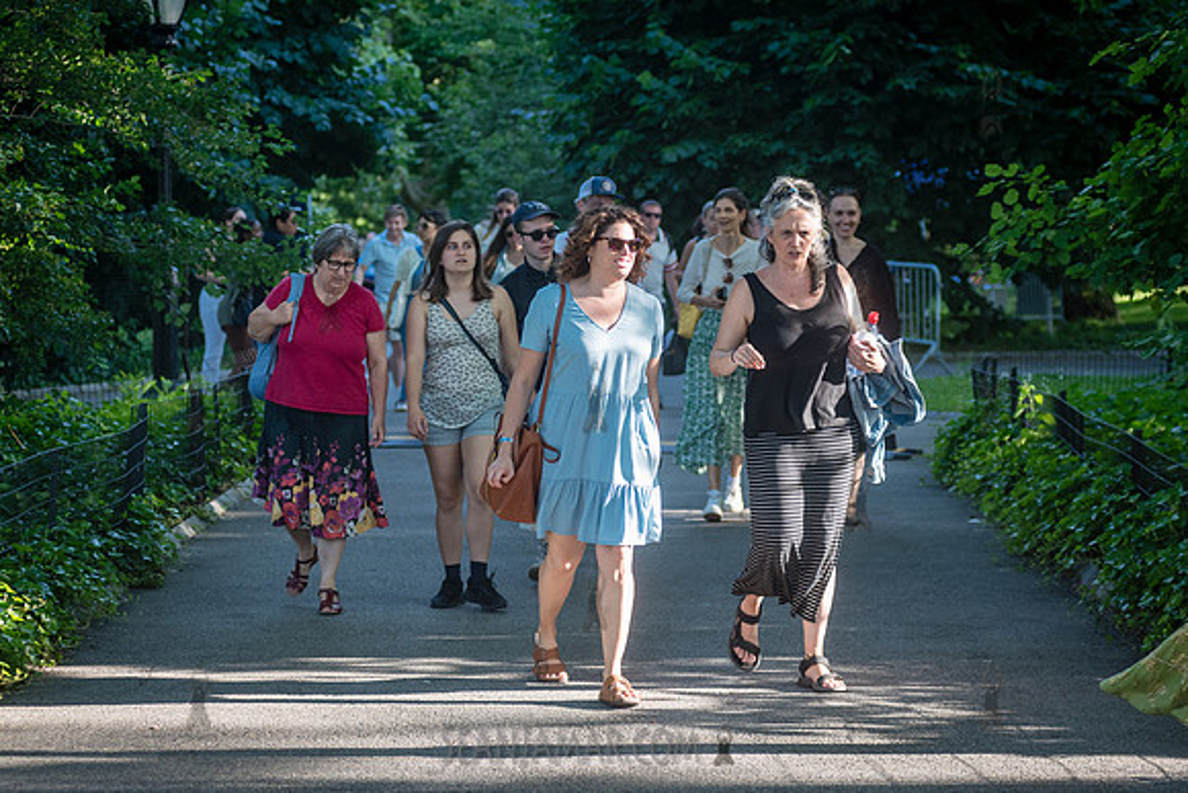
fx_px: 3268
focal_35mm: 99
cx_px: 628
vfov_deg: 13.8
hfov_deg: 20.6
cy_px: 376
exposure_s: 1/500
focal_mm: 80
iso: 500
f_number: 3.5
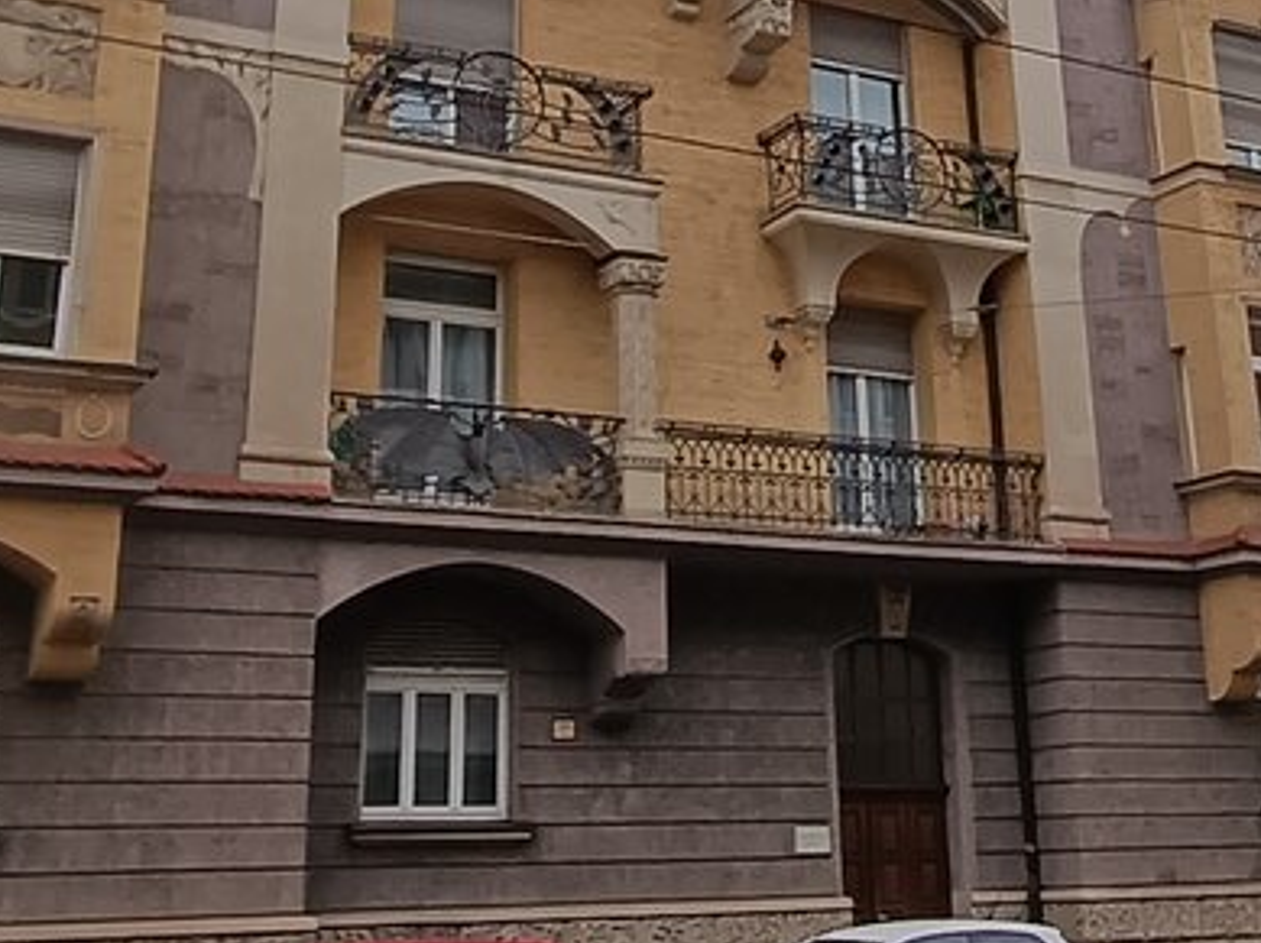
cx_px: 703
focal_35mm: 56
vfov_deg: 25.3
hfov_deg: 34.3
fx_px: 2038
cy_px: 100
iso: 100
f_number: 2.2
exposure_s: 1/393
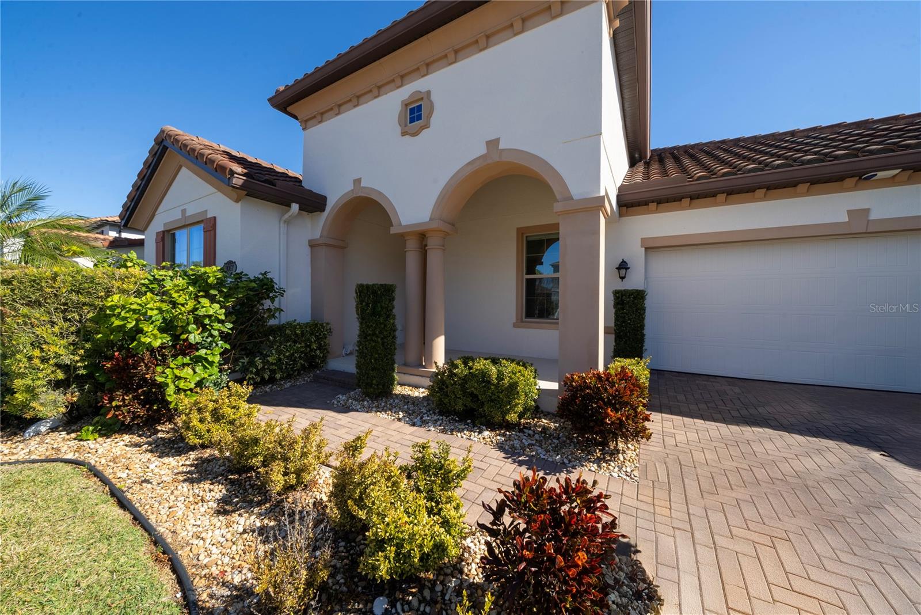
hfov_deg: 112.6
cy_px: 308
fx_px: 307
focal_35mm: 12
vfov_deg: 90.1
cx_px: 460
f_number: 14
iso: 200
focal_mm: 12
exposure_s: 1/80
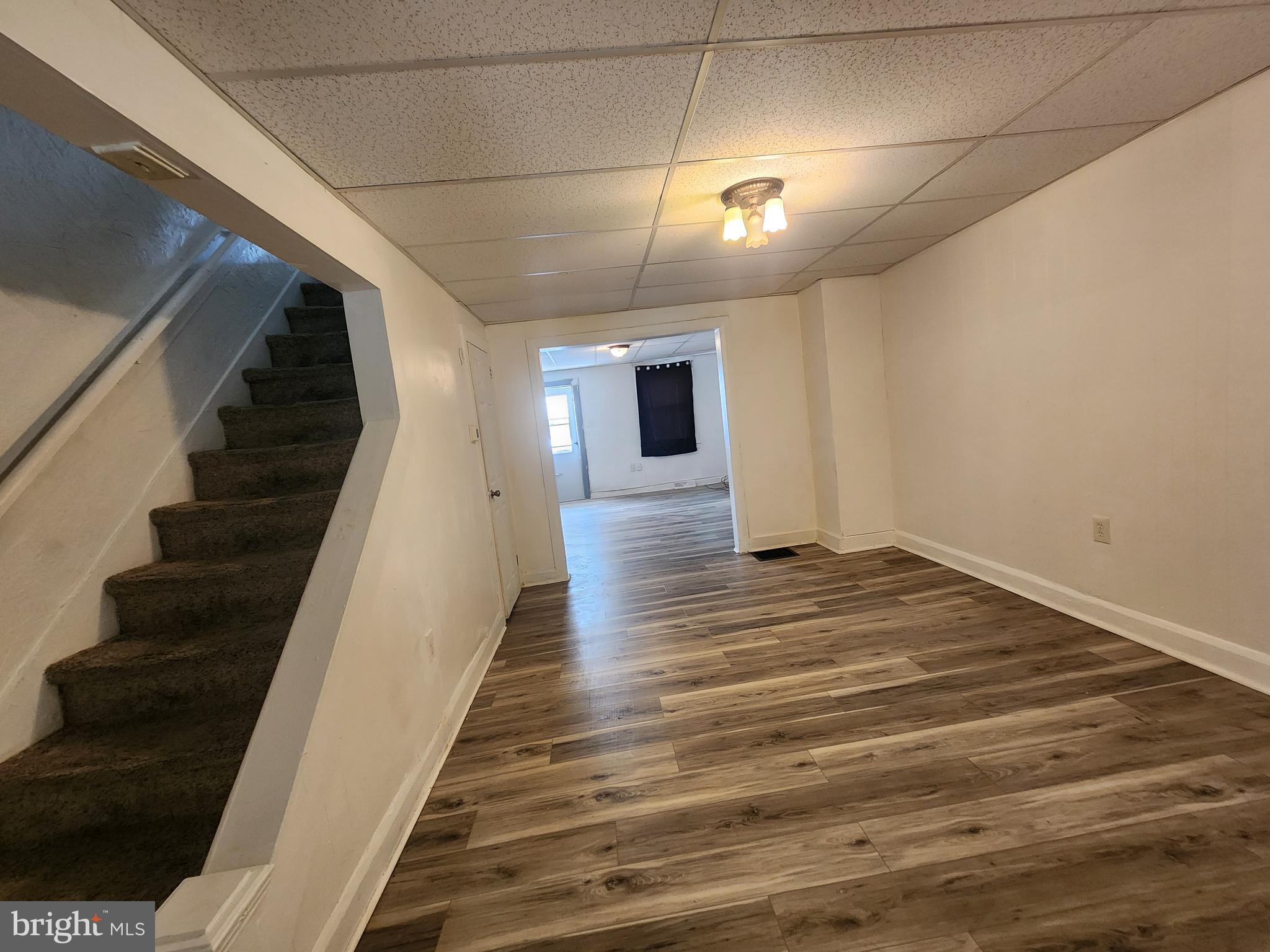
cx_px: 635
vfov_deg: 89.9
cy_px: 476
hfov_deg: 106.2
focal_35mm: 13
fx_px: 477
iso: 320
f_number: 2.2
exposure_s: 1/30
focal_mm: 2.2
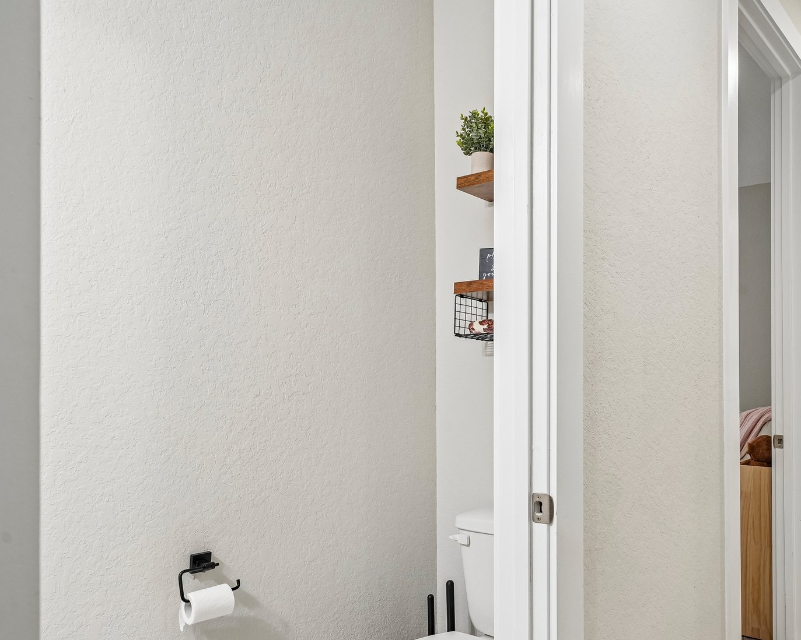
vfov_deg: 51.3
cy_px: 376
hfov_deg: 60.1
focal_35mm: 28
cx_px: 561
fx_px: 664
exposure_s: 1/13
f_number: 8
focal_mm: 20
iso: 500
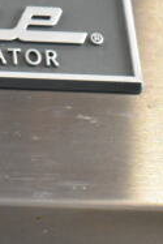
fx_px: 1821
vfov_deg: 7.7
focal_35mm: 269
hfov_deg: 5.0
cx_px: -197
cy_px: 53
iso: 5000
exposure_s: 1/100
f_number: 5.6
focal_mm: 55
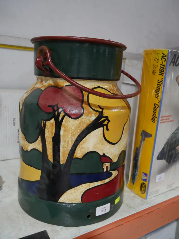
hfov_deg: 46.8
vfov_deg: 59.9
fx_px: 207
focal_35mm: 30
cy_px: 120
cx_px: 90
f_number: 3.6
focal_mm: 15
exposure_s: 1/60
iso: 400
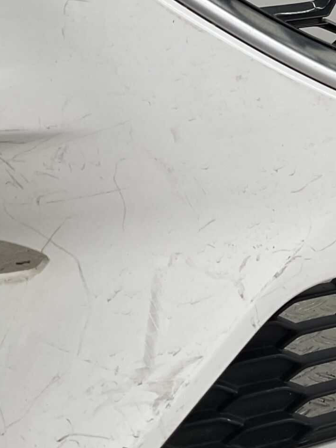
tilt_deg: -10.9
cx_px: 592
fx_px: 1009
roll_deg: +3.5
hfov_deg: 16.2
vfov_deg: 24.4
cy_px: 60
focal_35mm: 78
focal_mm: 3
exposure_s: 1/194
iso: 16
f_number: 1.8
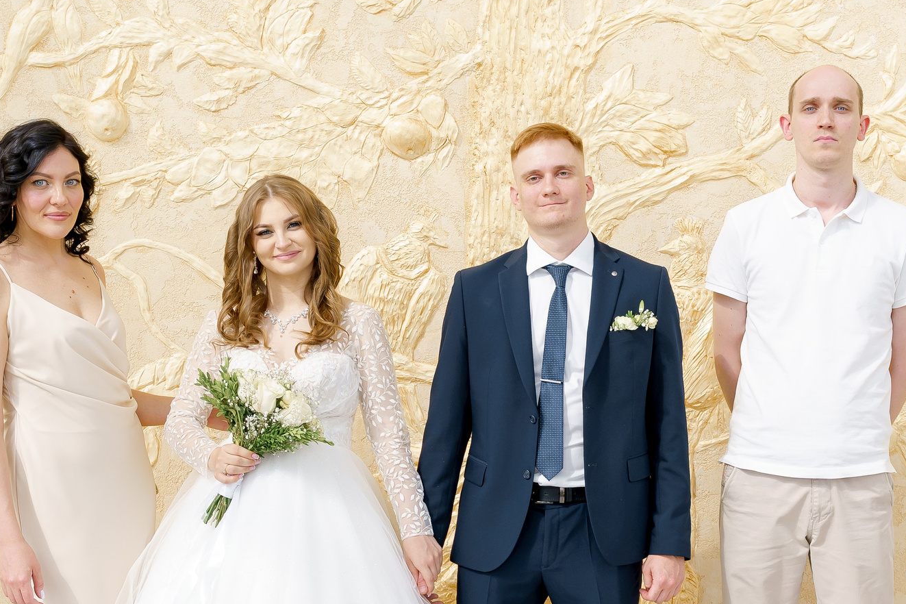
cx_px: 499
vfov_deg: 17.1
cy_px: 487
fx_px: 1988
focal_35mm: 79
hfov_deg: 25.7
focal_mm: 39
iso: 200
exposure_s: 1/125
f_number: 5
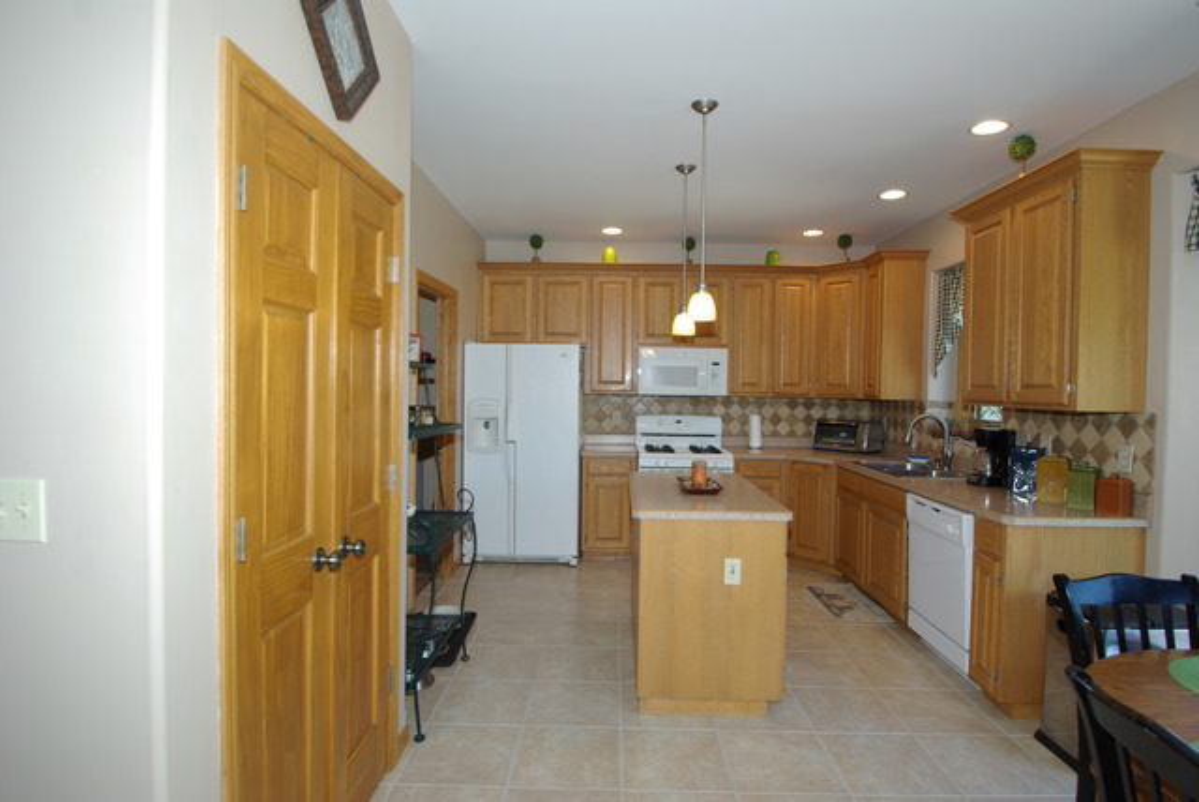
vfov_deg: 67.5
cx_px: 600
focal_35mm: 18
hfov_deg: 89.9
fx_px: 600
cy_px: 401
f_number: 4
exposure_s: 1/20
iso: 100
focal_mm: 11.88
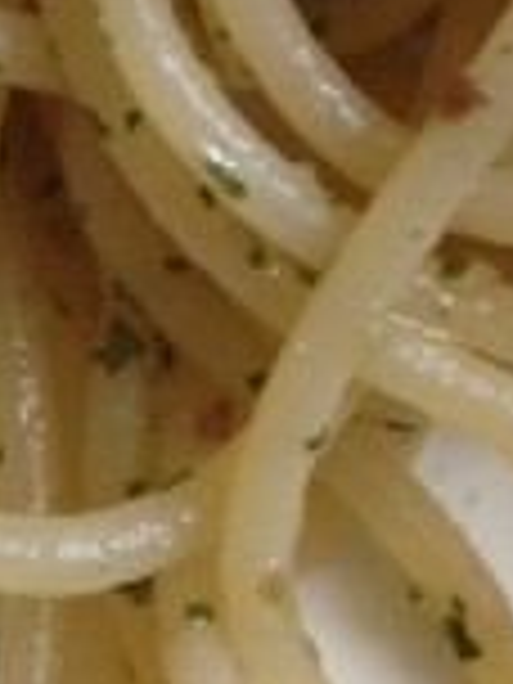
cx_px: 261
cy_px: -738
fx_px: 3636
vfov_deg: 9.9
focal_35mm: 184
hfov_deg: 8.1
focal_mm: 4.28
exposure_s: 1/24
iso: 50
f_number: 2.4
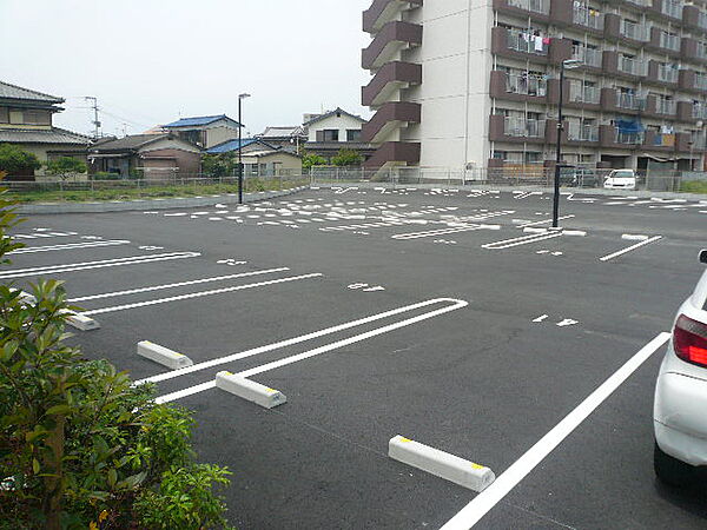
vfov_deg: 49.7
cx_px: 354
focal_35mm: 28
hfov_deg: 63.4
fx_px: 572
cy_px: 265
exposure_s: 1/320
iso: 125
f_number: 8
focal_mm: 4.6
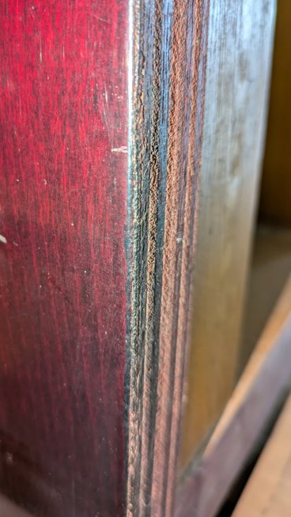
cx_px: 99
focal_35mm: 30
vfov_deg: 64.2
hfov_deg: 38.6
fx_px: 411
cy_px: 238
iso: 251
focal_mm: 5.43
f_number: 1.89
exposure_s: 1/60
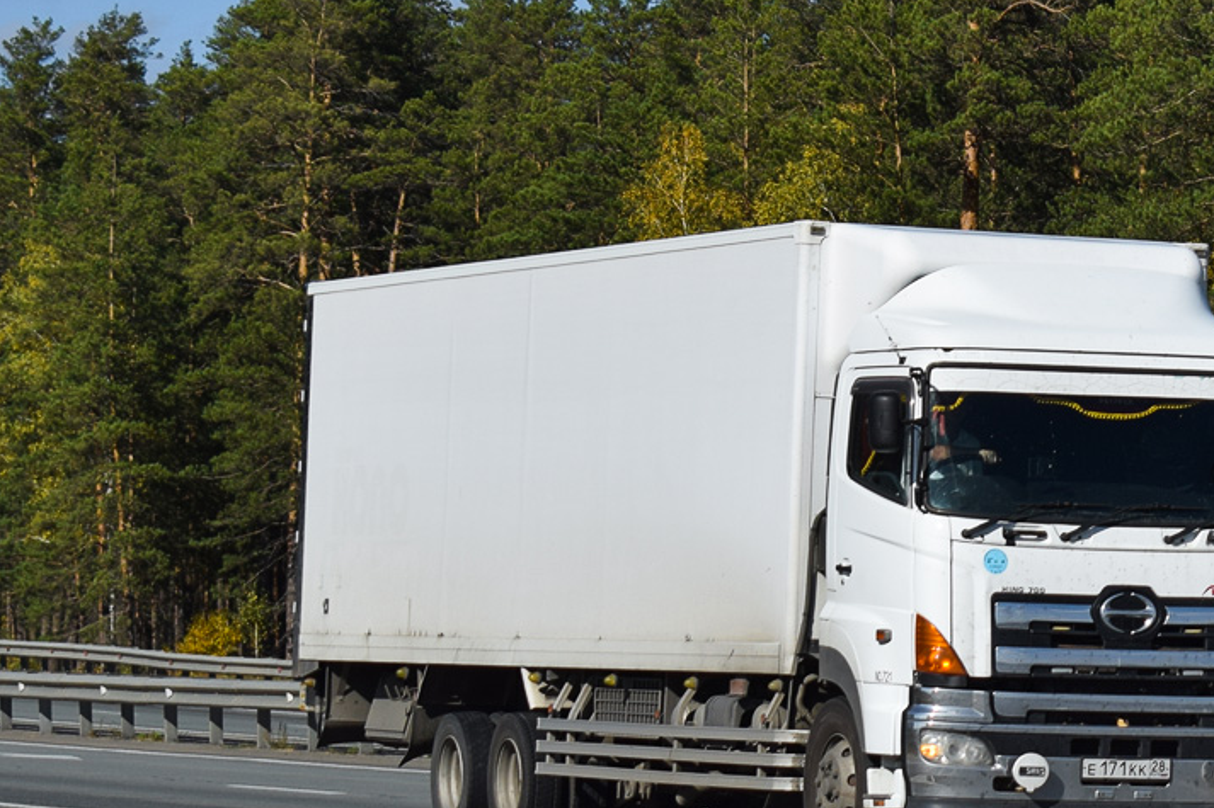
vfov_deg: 9.9
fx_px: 4681
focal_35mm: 139
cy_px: 361
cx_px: 979
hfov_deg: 14.7
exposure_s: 1/1000
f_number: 5.6
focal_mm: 55
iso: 100
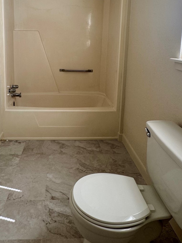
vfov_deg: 60.4
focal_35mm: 28
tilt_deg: -7.8
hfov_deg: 49.1
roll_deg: +0.4
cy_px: 64
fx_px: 196
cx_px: 65
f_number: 2.2
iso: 80
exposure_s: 1/99
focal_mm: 2.22
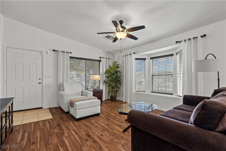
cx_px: 113
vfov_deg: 73.8
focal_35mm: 16
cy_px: 76
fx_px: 100
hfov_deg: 96.7
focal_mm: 16
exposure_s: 3.2
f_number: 9
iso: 200
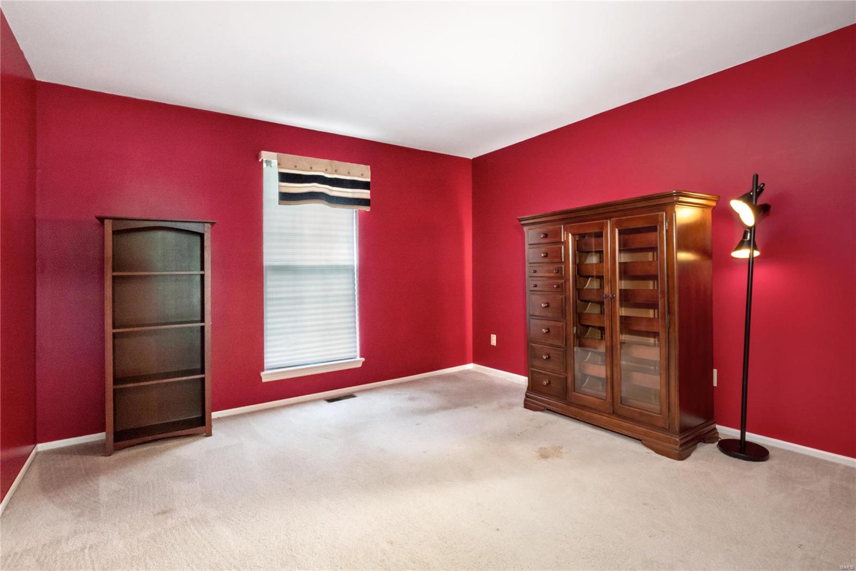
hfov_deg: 96.7
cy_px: 286
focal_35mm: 16
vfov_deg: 73.7
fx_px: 380
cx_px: 428
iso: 400
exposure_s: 1/1.67
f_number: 10
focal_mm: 8
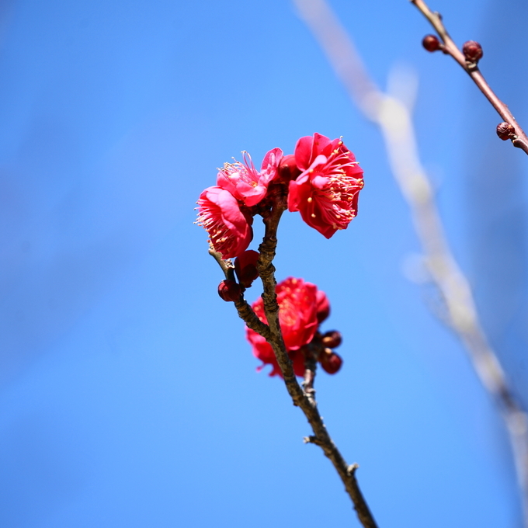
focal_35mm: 384
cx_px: 292
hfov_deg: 4.6
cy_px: 264
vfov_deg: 4.6
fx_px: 6627
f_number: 5.6
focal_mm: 300
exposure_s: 1/400
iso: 100
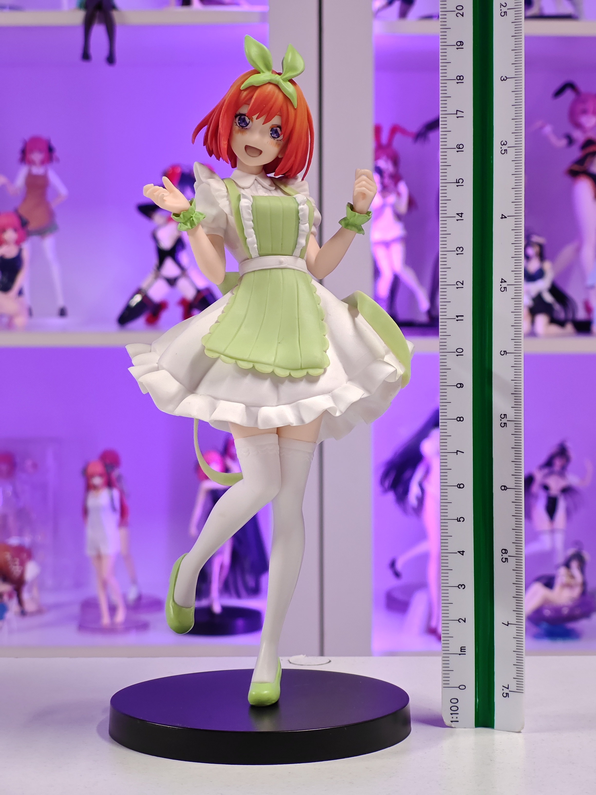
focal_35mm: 80
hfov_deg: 18.4
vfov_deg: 24.4
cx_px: 298
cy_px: 398
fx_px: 1837
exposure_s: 1/25
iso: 1000
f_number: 2.4
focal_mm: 7.48
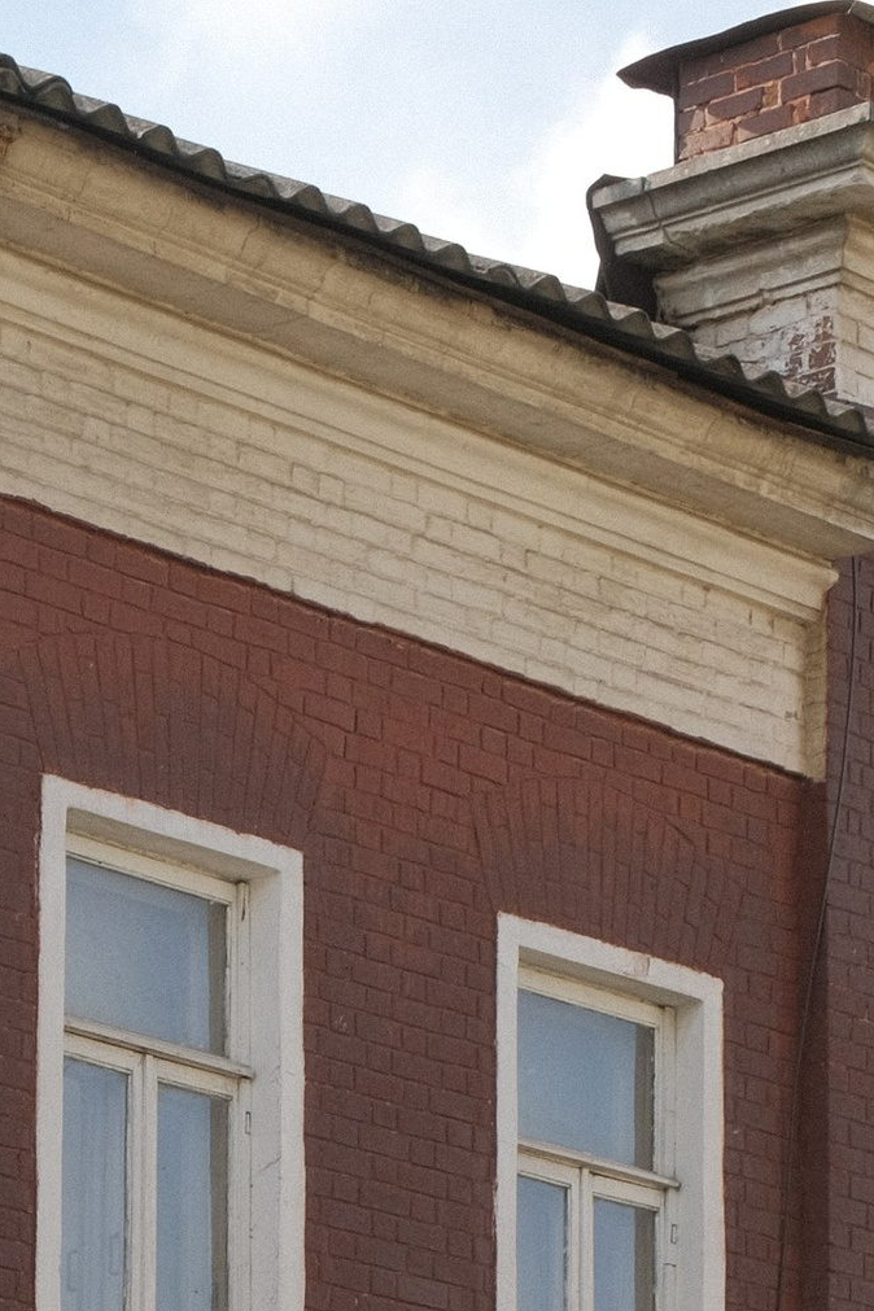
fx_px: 6227
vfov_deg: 11.6
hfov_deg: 7.9
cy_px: 1909
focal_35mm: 171
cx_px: -328
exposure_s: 1/420
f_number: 4.5
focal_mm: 29.9
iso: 320
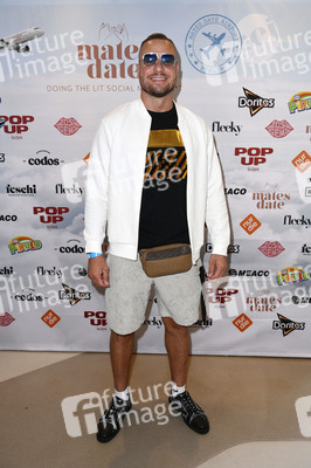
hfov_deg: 44.9
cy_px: 234
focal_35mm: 29
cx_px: 156
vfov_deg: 63.7
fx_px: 376
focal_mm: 29
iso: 1250
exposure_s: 1/250
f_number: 6.3
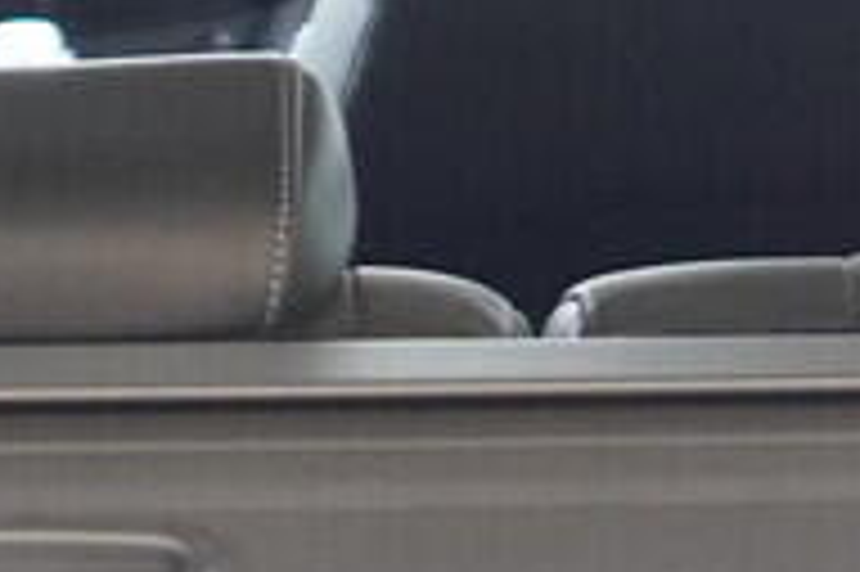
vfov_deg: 4.8
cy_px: 1716
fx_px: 6492
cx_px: -59
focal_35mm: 272
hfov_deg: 7.5
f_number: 2.8
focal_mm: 24
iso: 1000
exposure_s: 1/40
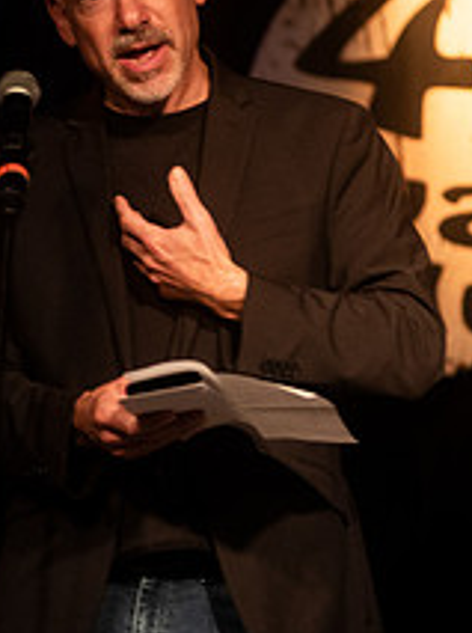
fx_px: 8425
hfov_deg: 3.2
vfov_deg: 4.3
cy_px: 106
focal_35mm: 462
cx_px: 45
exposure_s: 1/100
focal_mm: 160
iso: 2000
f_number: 3.2
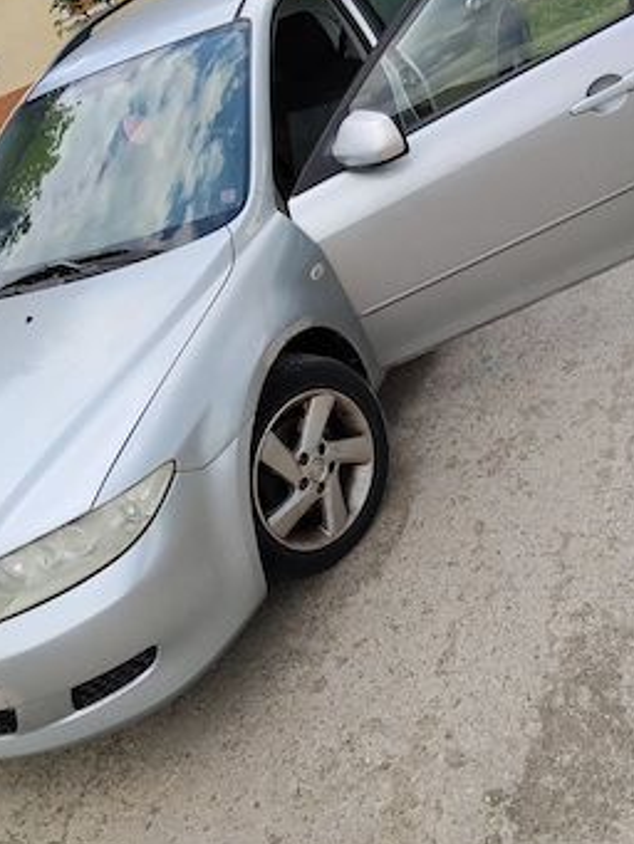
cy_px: 379
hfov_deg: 41.7
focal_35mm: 34
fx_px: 830
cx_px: 357
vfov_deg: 53.8
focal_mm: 4.22
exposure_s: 1/661
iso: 50
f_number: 1.8
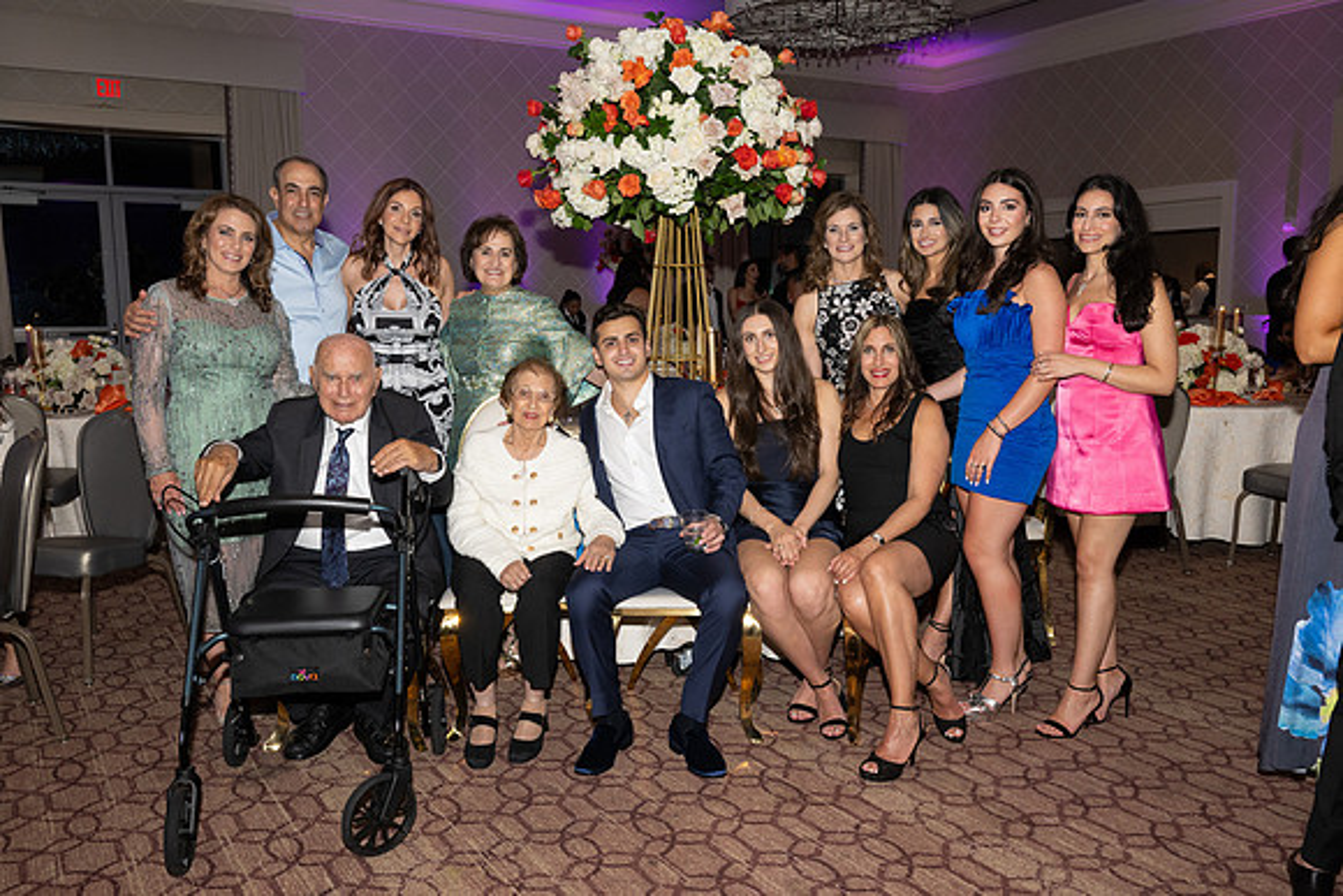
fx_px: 1119
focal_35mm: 30
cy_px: 448
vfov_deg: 43.6
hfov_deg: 61.9
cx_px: 672
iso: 800
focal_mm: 30
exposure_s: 1/100
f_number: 5.6
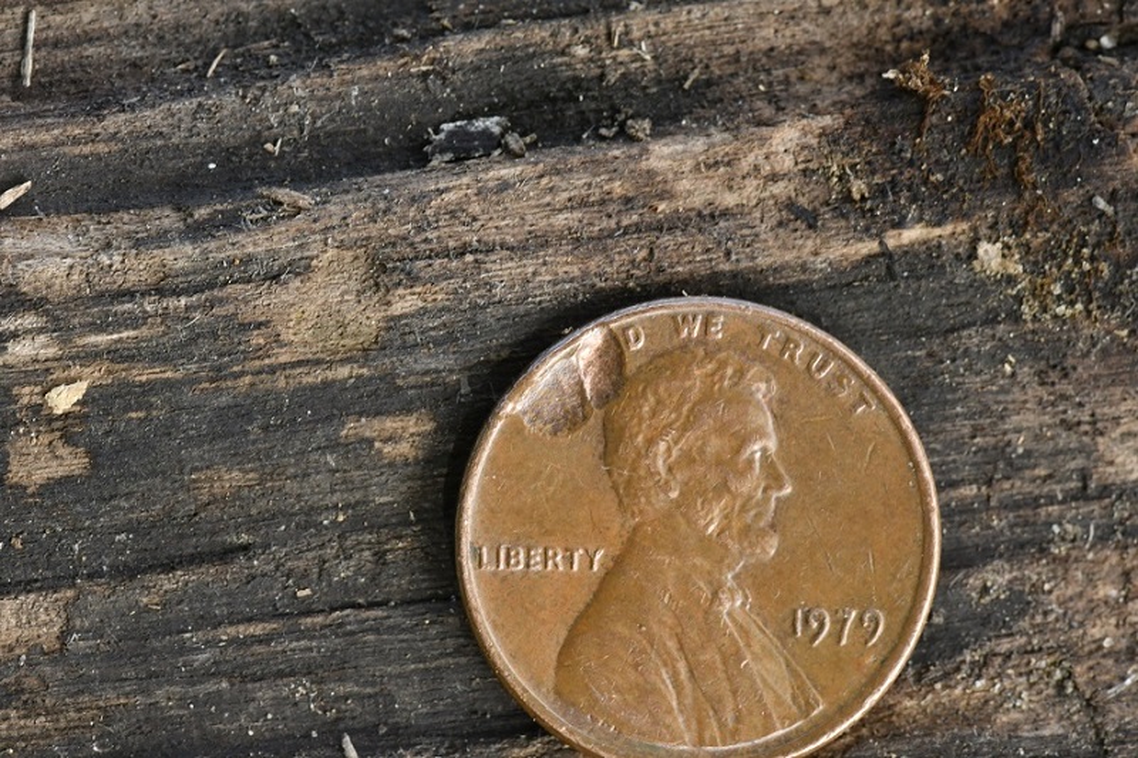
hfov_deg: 16.1
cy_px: 379
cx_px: 569
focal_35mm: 128
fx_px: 4029
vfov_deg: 10.7
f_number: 16
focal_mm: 85
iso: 1250
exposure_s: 1/125
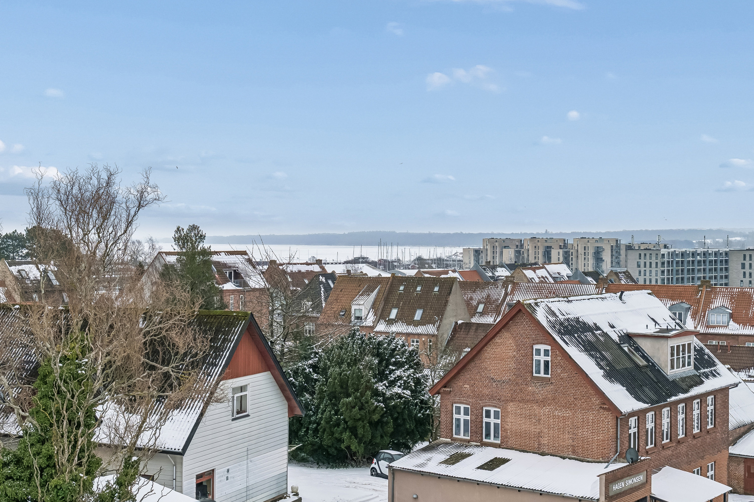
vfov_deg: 26.0
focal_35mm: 52
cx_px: 377
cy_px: 251
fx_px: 1089
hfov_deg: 38.2
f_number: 8
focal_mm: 35
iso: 200
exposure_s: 1/250
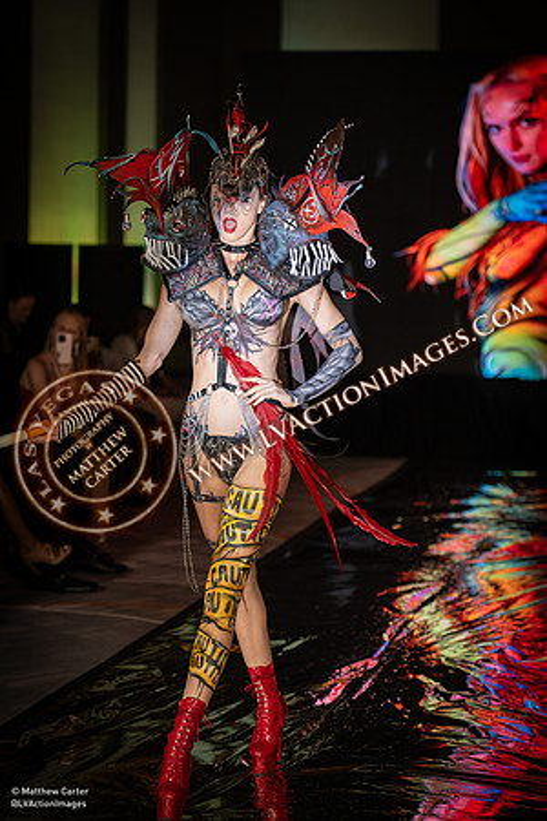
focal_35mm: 95
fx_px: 2165
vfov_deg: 21.5
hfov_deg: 14.4
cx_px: 274
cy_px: 410
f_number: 2.8
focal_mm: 95
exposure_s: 1/400
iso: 1250
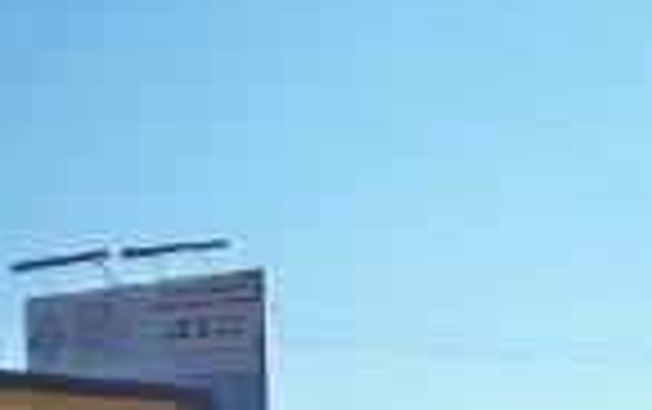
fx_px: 1815
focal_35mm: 102
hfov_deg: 20.2
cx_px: 175
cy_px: 581
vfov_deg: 12.3
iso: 64
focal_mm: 6.3
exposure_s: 1/500
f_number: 4.7
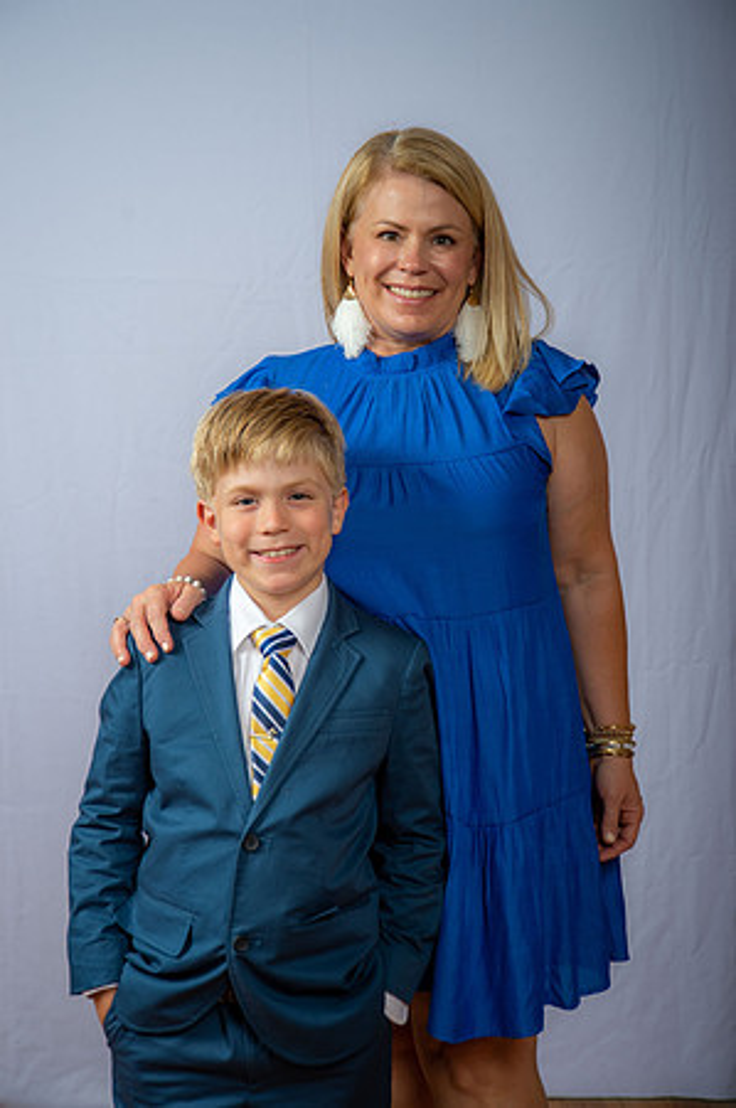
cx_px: 368
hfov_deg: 20.9
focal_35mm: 65
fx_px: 1998
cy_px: 554
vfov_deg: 31.0
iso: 250
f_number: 5.6
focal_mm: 65
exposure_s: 1/200
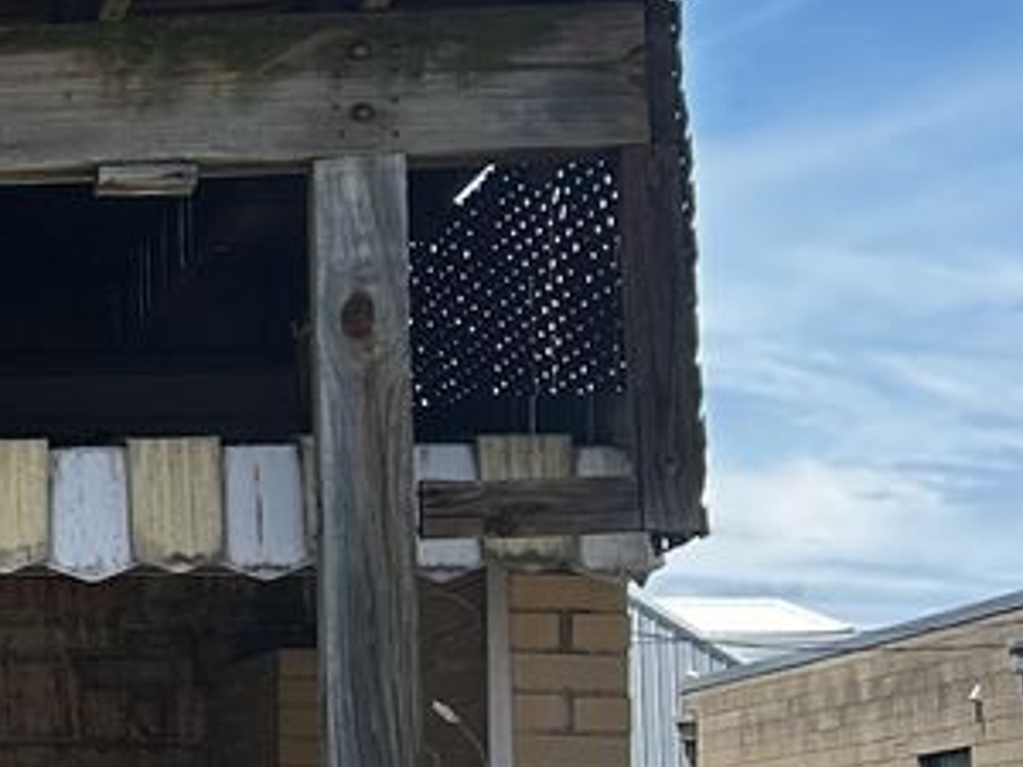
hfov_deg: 13.4
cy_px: 544
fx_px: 3842
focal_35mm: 130
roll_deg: +0.0
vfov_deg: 11.4
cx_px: -890
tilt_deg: +5.1
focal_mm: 5.7
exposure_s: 1/1326
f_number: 1.5
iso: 50
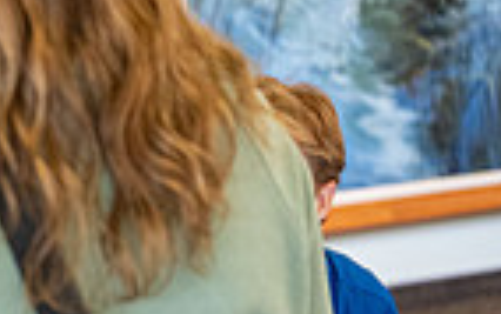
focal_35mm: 209
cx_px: -434
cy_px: 436
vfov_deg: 6.2
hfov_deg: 9.5
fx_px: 2856
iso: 1250
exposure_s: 1/160
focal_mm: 45
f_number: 2.8
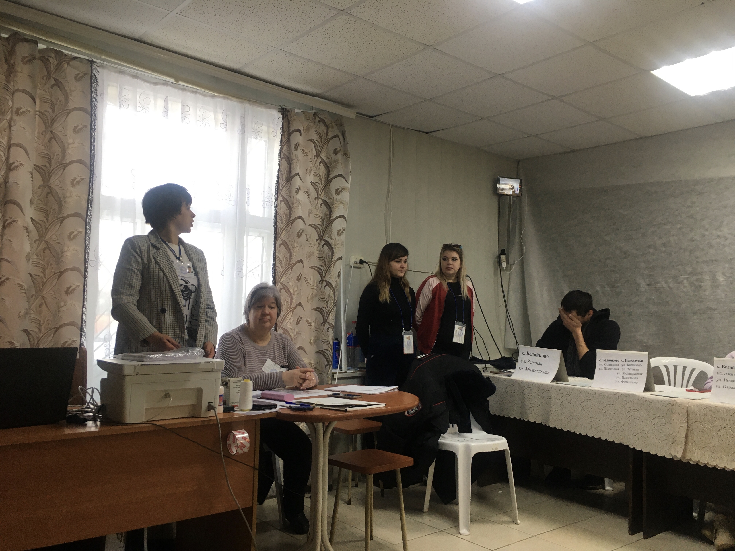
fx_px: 616
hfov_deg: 61.7
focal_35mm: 29
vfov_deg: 48.2
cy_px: 276
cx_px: 368
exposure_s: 1/33
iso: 40
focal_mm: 4.15
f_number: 2.2
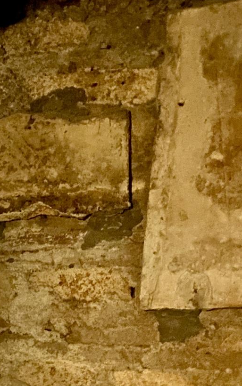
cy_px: 283
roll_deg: -0.4
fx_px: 907
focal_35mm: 86
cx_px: -224
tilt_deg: +4.1
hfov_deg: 13.3
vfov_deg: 23.9
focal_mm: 4.25
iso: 800
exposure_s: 1/8
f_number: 1.8
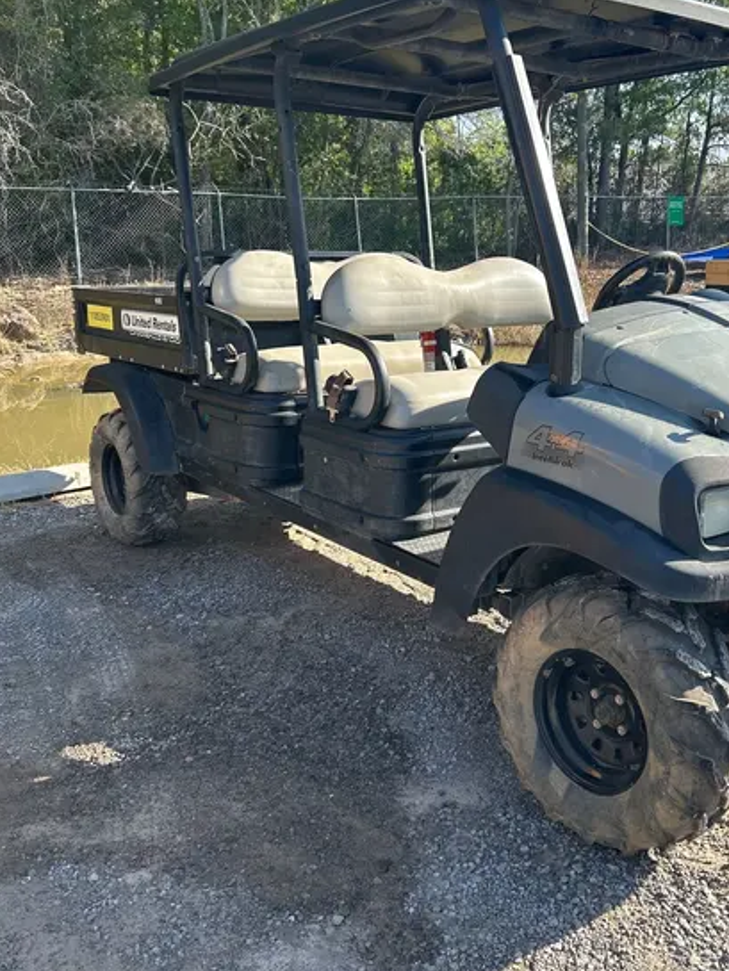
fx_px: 982
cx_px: 440
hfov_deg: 40.5
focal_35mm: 35
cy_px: 461
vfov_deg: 52.6
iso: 50
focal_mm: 5.7
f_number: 1.5
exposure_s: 1/902
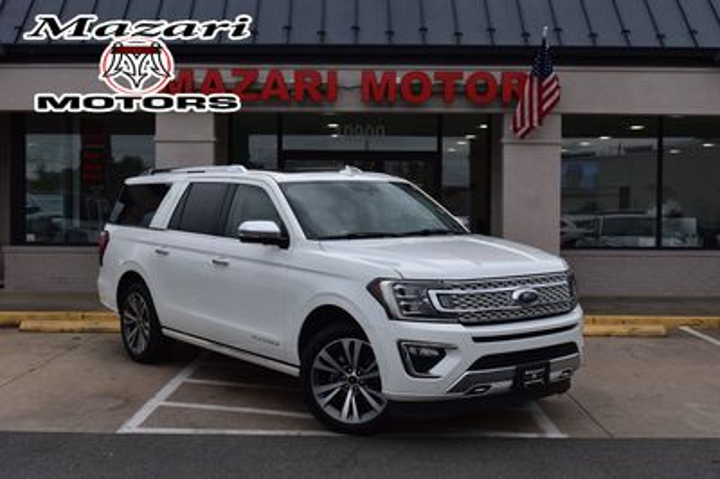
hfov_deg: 42.4
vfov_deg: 28.9
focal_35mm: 46
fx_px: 929
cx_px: 360
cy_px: 240
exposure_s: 1/500
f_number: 11
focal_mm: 31
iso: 320
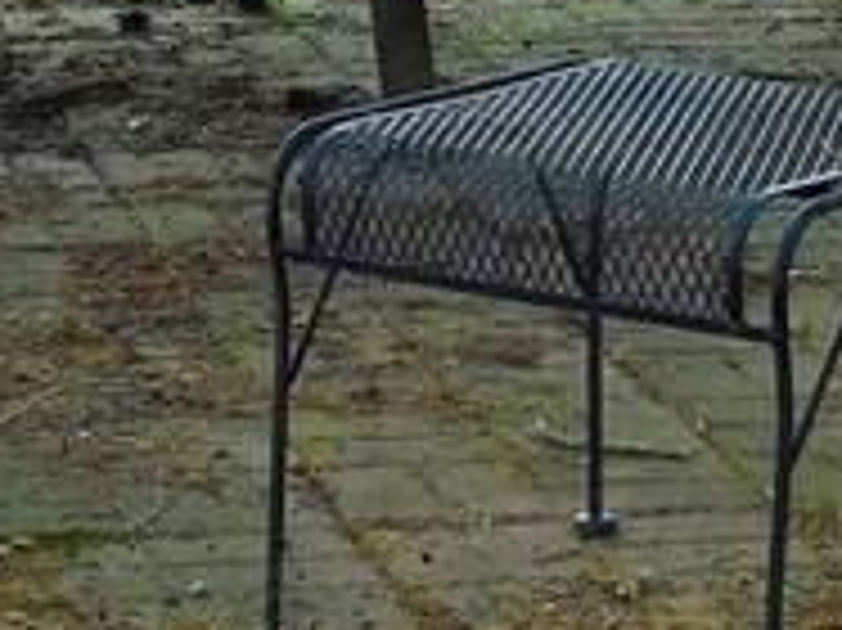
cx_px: 135
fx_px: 5324
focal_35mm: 219
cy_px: -212
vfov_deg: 6.7
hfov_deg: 9.0
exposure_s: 1/200
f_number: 3.6
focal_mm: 7.1
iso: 125
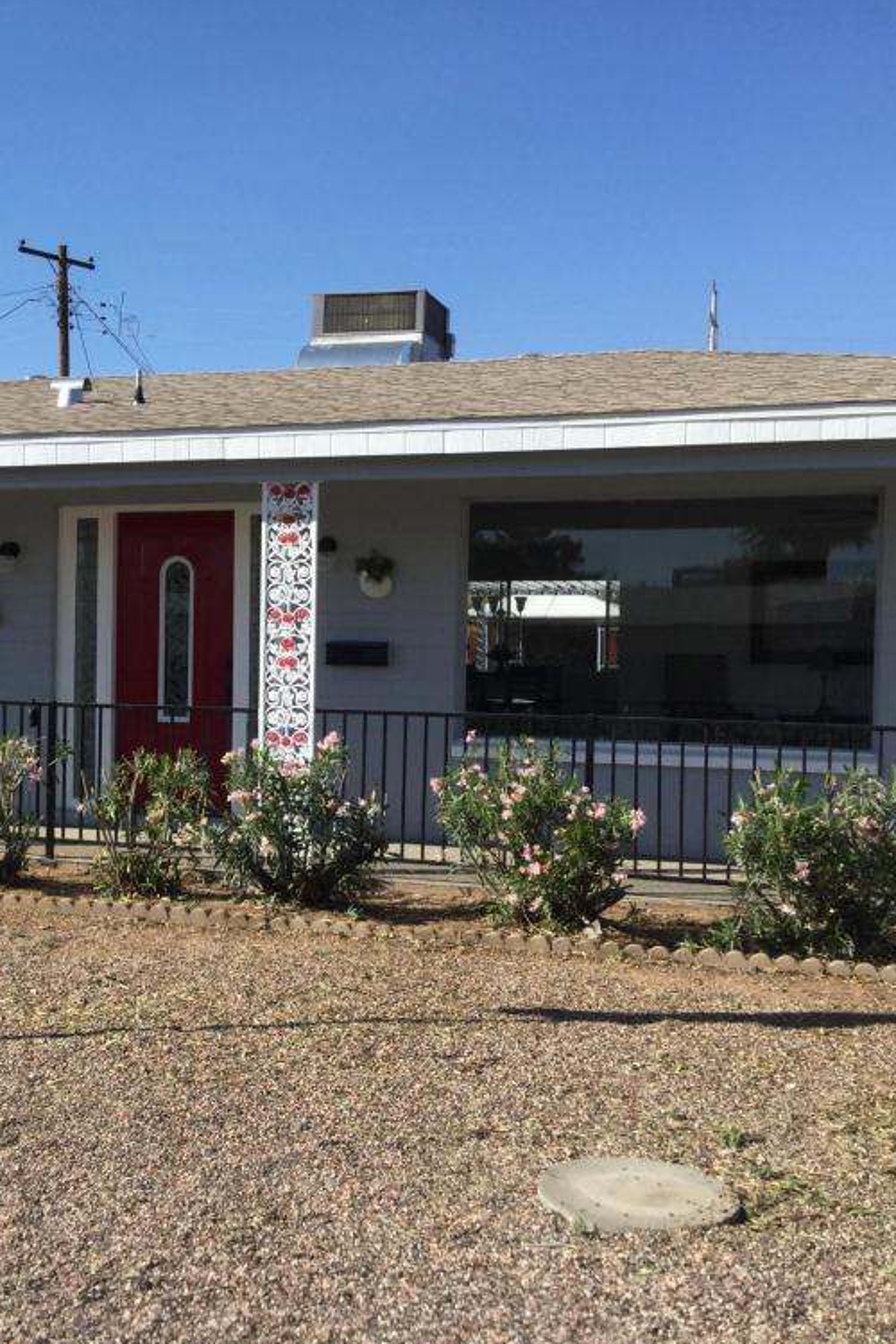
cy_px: 681
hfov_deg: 30.2
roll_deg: -2.5
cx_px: 272
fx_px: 1643
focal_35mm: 44
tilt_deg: -0.3
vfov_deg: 44.5
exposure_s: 1/1199
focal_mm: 3.3
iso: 25
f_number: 2.4
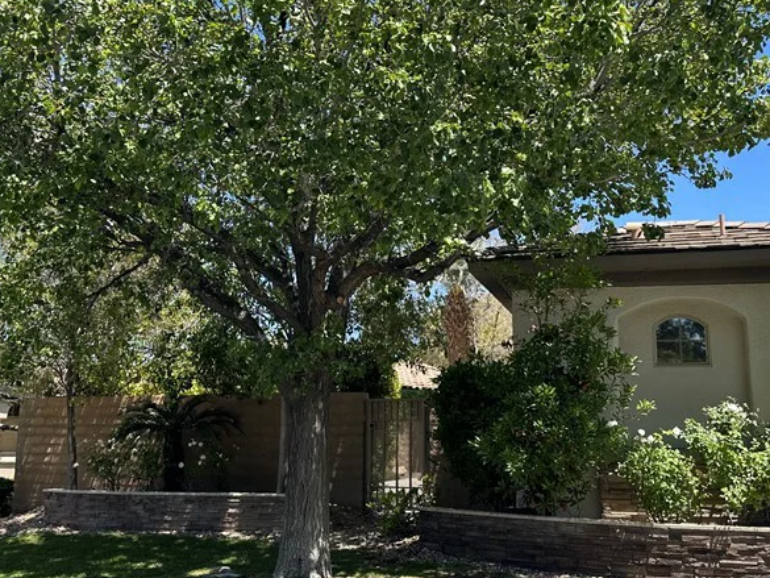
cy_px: 282
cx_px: 384
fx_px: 934
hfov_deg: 44.8
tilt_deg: +10.6
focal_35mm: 42
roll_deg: -1.2
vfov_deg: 34.4
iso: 80
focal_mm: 6.86
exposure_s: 1/1587
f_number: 1.78
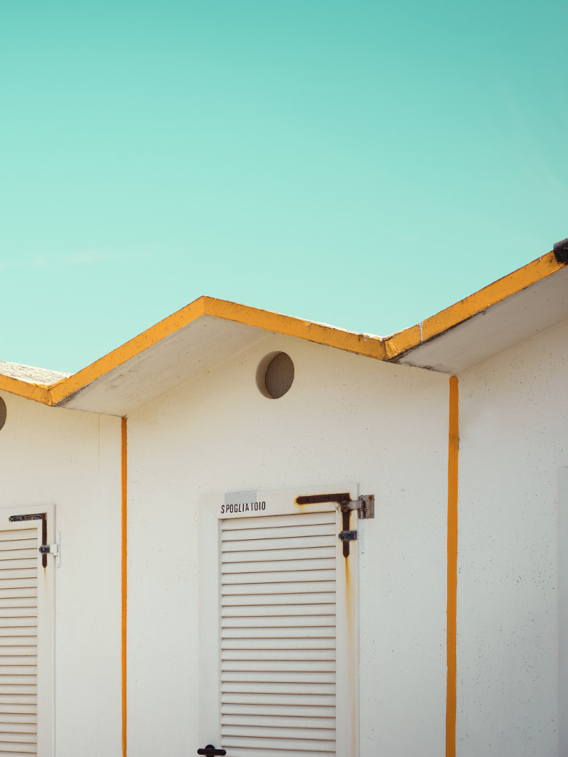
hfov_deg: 19.8
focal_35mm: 73
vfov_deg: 26.7
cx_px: 71
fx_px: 1597
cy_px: 380
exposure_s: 1/800
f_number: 2.5
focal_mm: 50
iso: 50
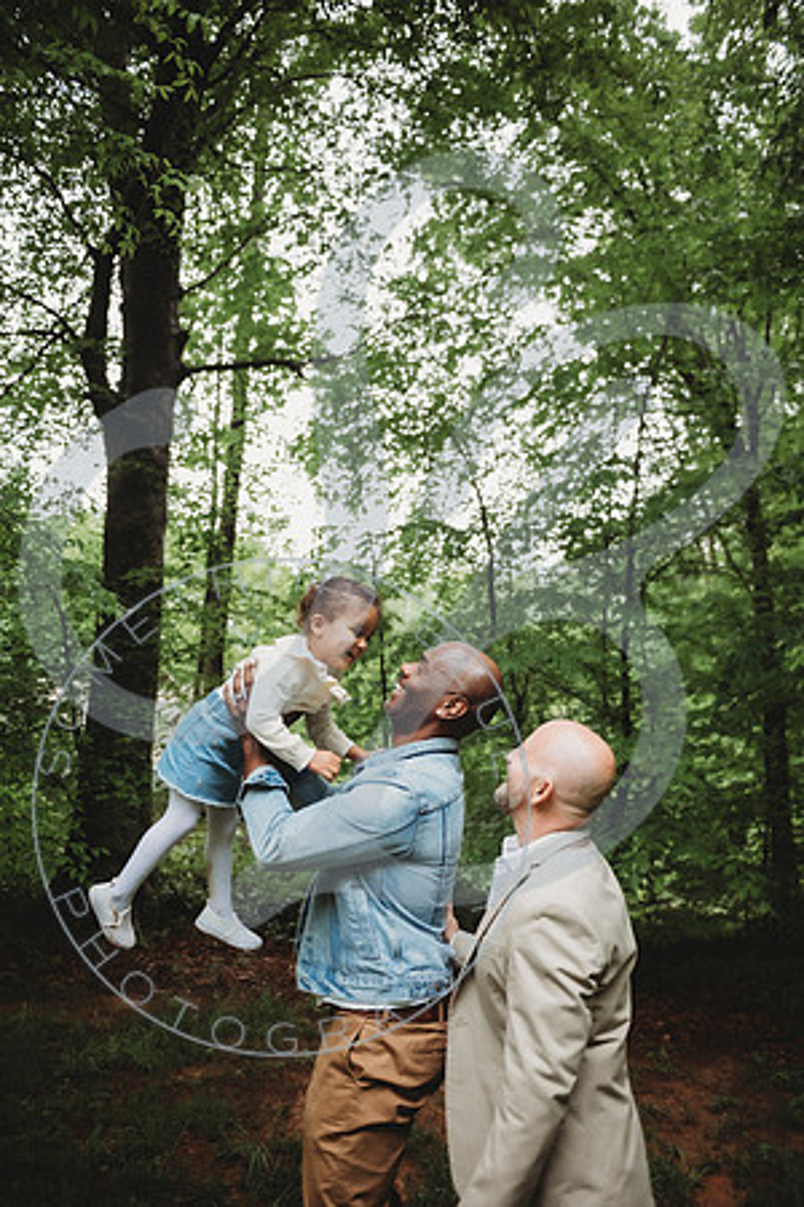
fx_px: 971
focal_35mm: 29
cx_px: 402
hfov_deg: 45.0
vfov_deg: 63.7
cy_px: 604
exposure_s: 1/250
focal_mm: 29
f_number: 2.8
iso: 100
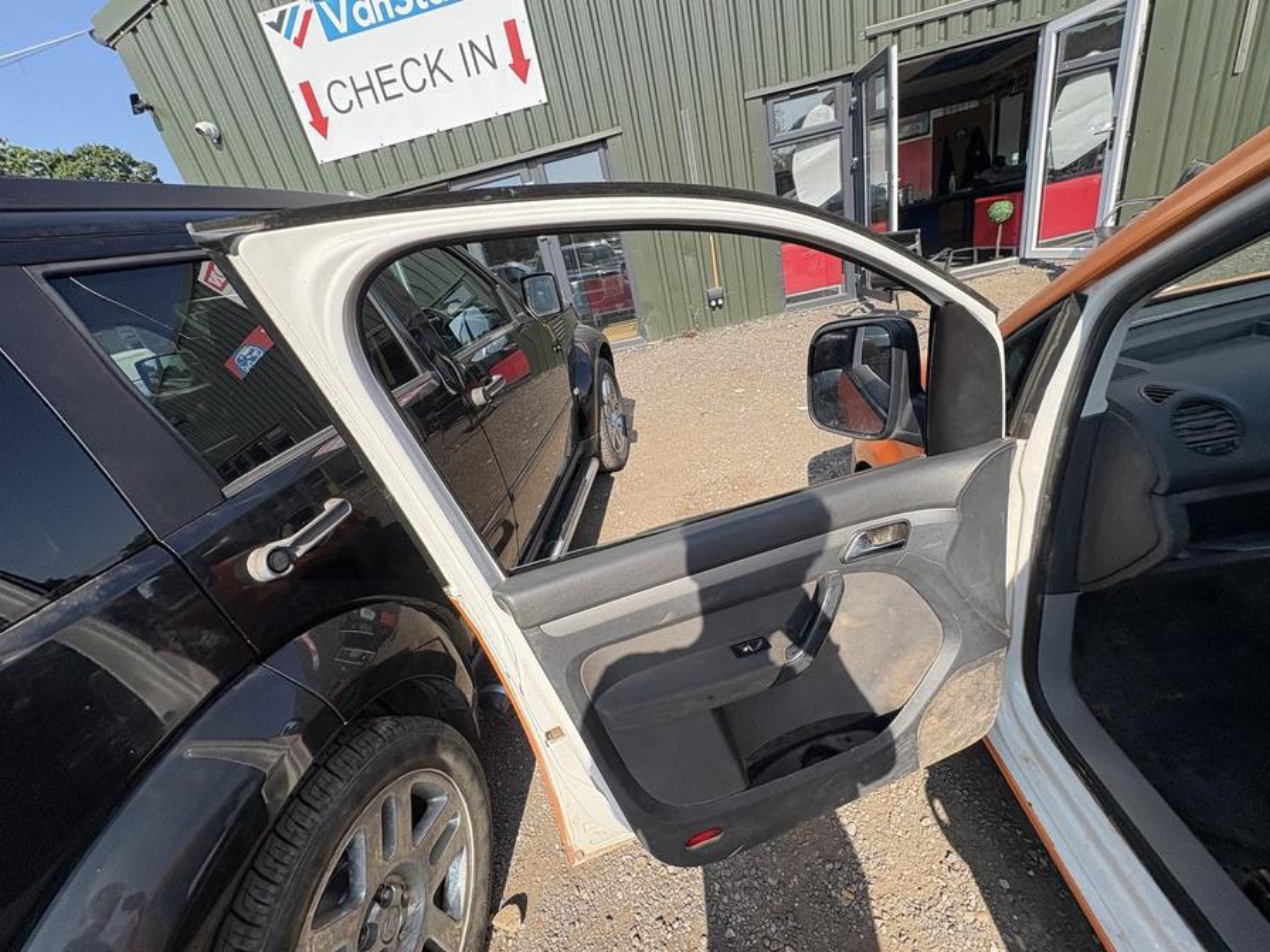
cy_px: 476
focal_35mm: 14
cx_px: 635
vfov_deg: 85.7
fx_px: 514
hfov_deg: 102.1
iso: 40
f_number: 2.2
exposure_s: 1/831
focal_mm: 2.22
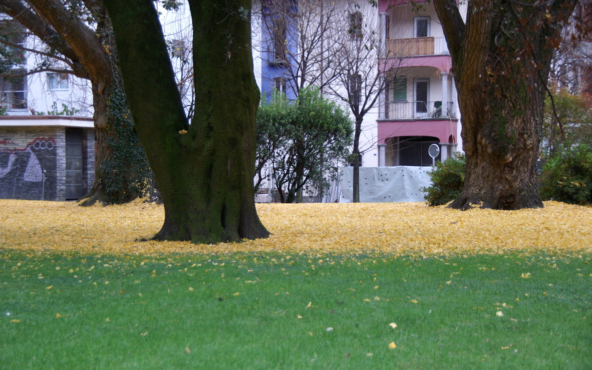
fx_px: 1121
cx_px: 296
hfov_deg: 29.6
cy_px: 188
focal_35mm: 70
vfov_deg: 18.7
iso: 400
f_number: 4.5
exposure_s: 1/100
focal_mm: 45
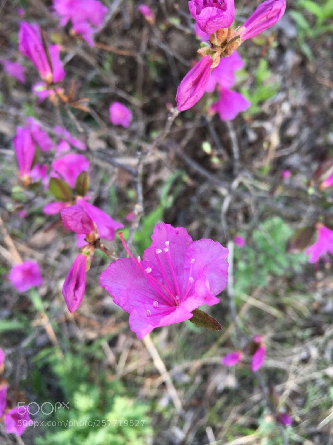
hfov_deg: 48.2
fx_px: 372
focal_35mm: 29
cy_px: 222
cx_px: 166
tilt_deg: -81.8
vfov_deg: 61.7
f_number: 2.2
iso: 25
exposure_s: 1/50
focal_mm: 4.15
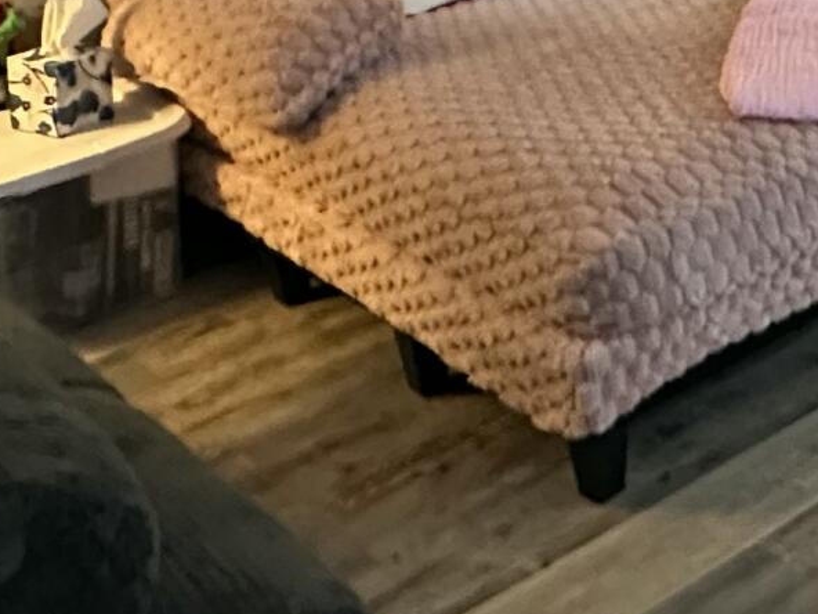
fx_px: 1678
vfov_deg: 19.2
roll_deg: +2.1
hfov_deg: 24.5
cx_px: 1013
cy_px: -177
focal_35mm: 71
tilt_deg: -11.9
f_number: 2.2
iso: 1000
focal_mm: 2.22
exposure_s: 1/60
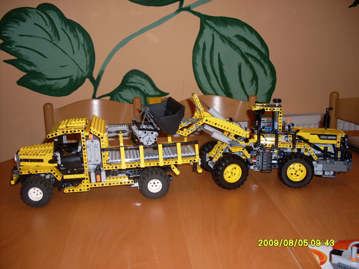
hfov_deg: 49.0
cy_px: 134
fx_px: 394
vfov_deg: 37.7
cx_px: 180
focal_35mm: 38
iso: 100
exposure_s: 1/45
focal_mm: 6.3
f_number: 2.8
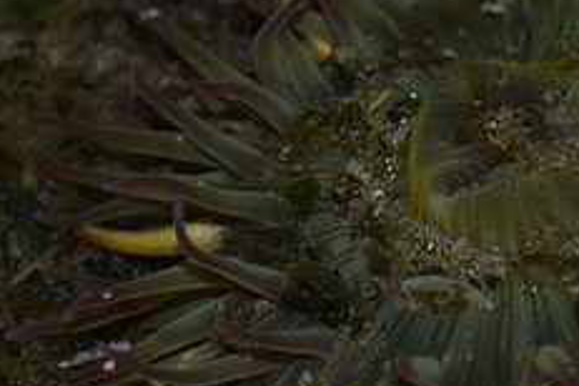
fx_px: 2782
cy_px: 223
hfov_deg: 11.8
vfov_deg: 7.9
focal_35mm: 173
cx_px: 524
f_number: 5.3
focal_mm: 46
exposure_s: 1/60
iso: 1800
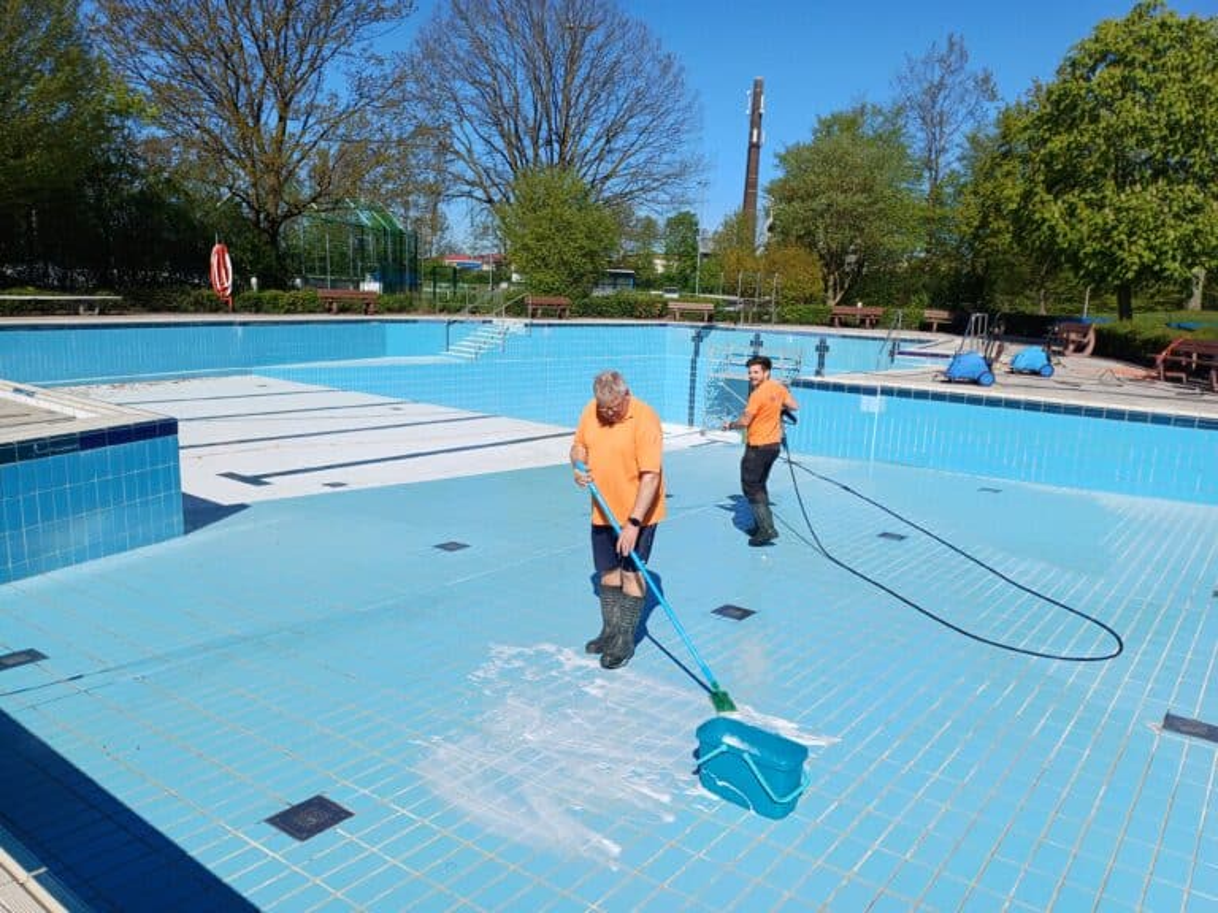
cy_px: 456
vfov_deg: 54.9
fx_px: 880
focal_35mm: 25
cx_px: 609
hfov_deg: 69.4
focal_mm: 4.65
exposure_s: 1/1795
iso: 50
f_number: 1.8
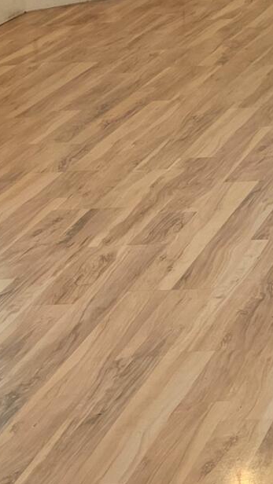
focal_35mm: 122
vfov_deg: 15.7
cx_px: 692
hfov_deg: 8.8
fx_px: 1568
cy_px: -314
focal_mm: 6.3
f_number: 1.7
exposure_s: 1/120
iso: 200
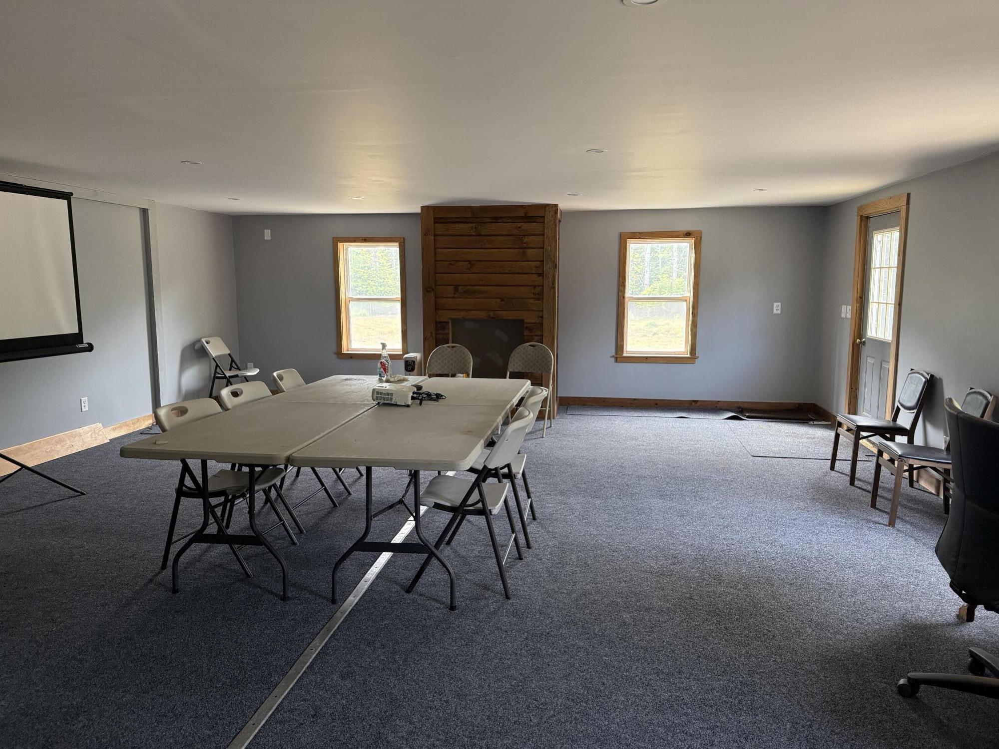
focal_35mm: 24
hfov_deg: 71.6
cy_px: 374
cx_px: 500
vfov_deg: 56.8
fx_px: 693
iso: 320
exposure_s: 1/120
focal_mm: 6.76
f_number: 1.78
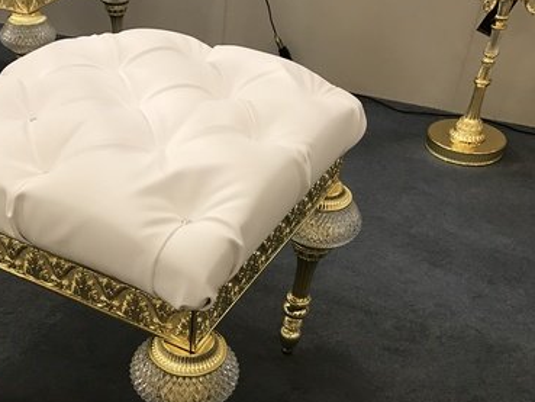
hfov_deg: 39.6
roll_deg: -1.1
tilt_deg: -39.9
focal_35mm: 47
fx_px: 727
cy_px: 297
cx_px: 151
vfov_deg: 30.4
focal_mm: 3.99
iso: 32
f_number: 1.8
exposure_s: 1/33
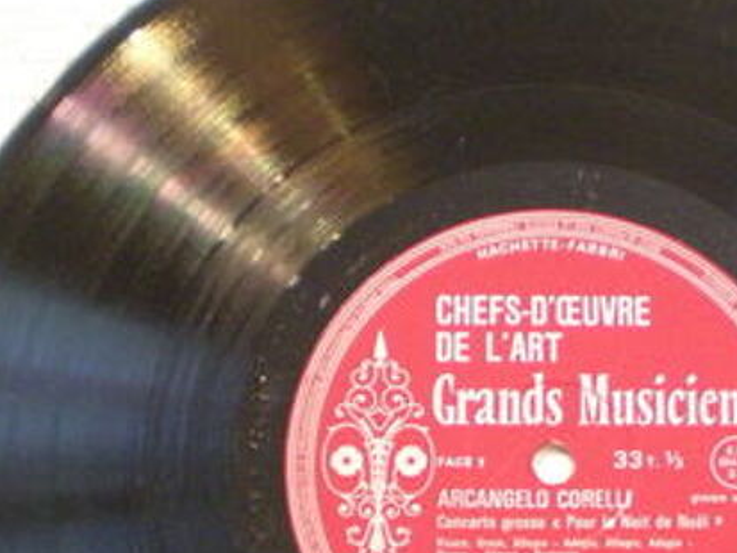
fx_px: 1959
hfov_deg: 21.2
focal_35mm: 92
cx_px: 519
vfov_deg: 15.9
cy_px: 501
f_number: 3.1
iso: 469
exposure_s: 1/8
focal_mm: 6.3
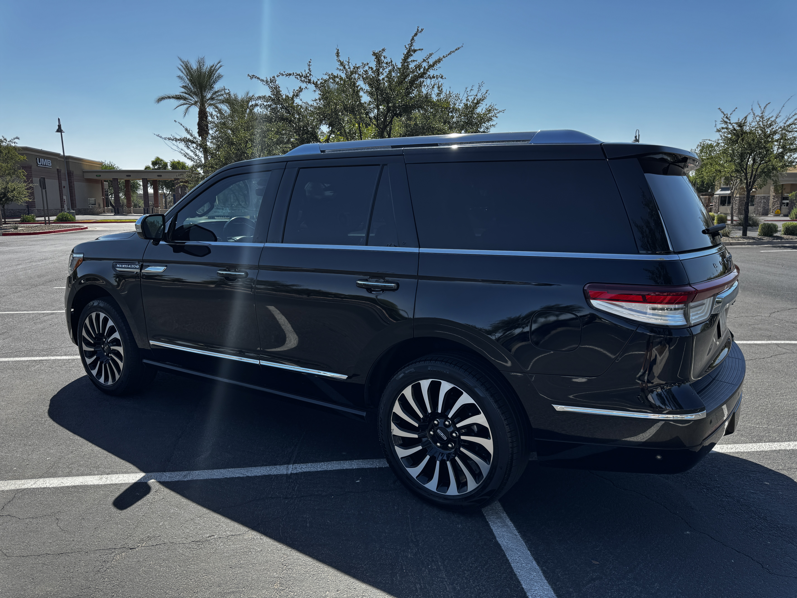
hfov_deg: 71.6
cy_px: 299
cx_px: 398
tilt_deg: -9.1
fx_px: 553
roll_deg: +1.0
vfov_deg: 56.8
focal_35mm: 24
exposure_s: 1/1488
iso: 80
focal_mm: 6.76
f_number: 1.78
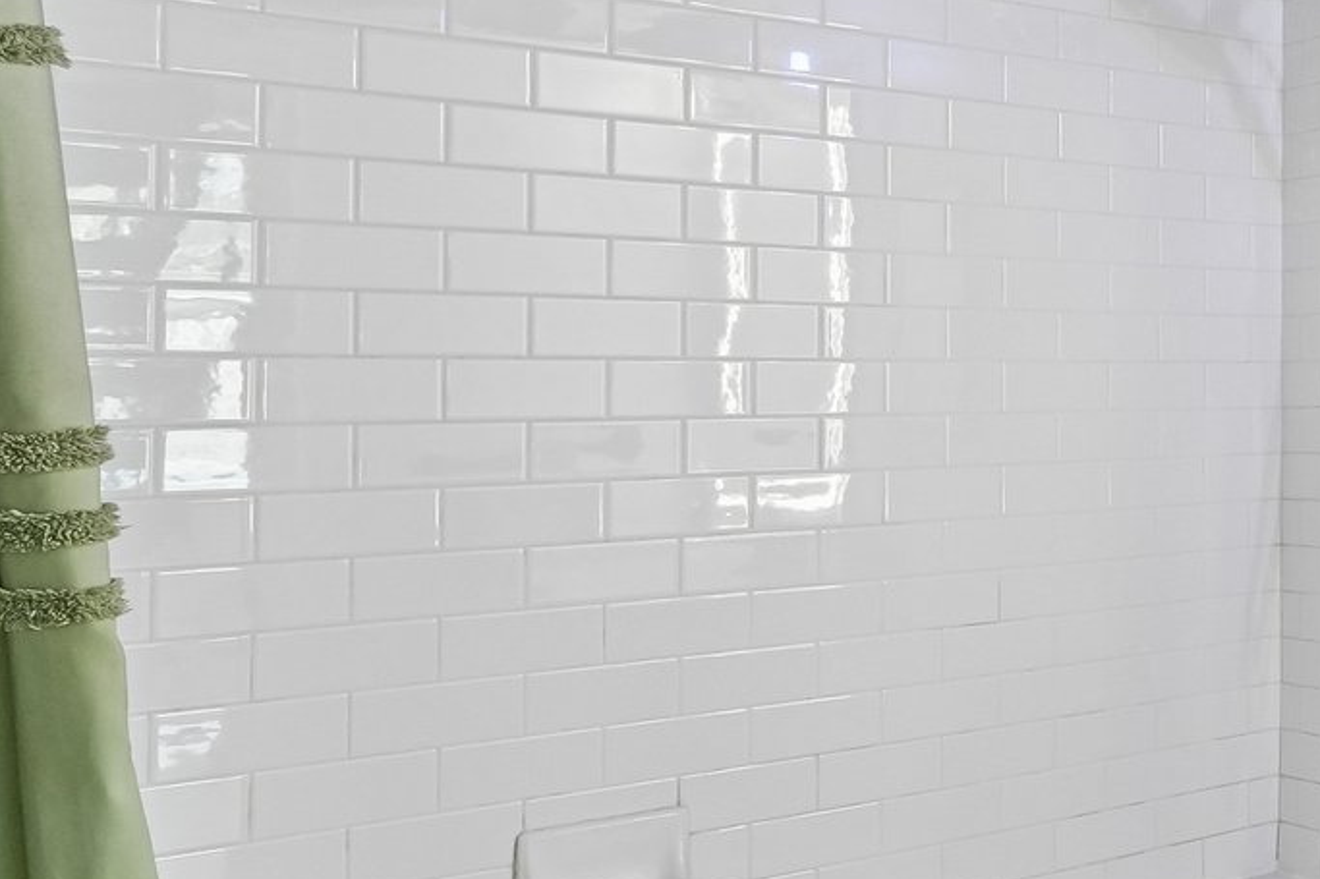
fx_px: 1649
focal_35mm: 45
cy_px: 370
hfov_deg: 29.1
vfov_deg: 29.8
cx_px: 1933
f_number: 8
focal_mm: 10
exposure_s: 1/3.33
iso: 800
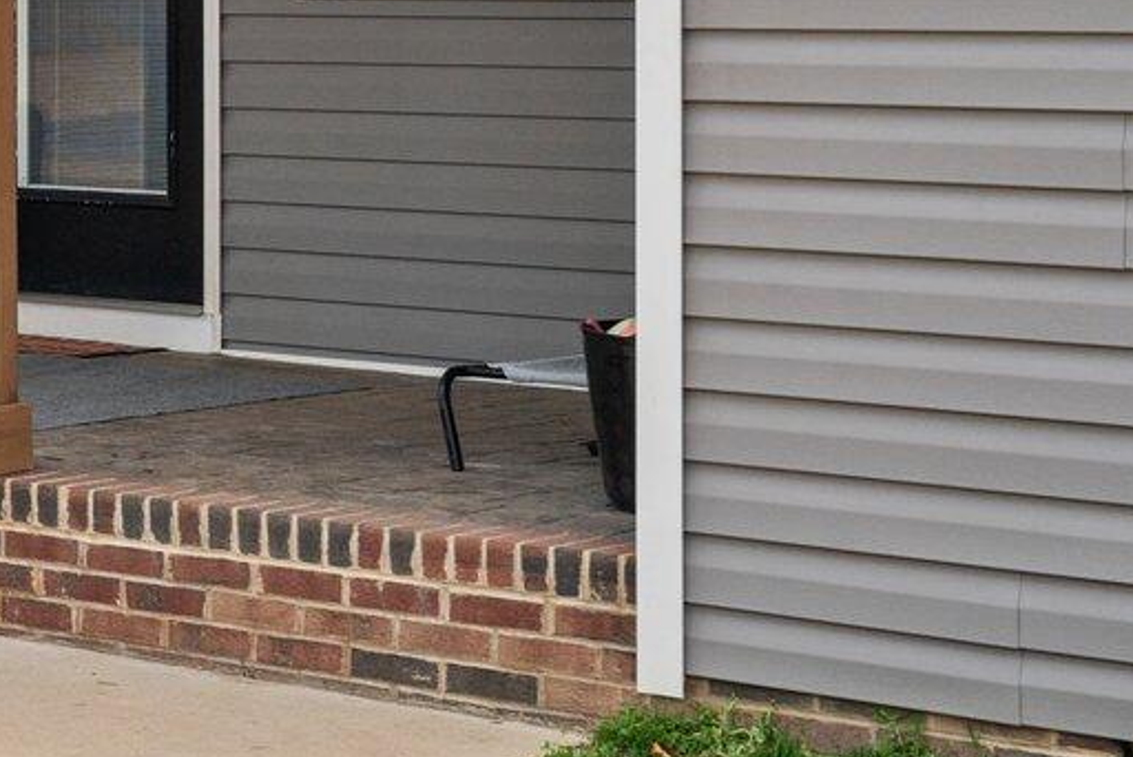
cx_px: -863
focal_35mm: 118
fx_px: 3716
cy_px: -22
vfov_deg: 11.5
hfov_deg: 15.2
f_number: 8
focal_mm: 29.5
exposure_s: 1/500
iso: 320
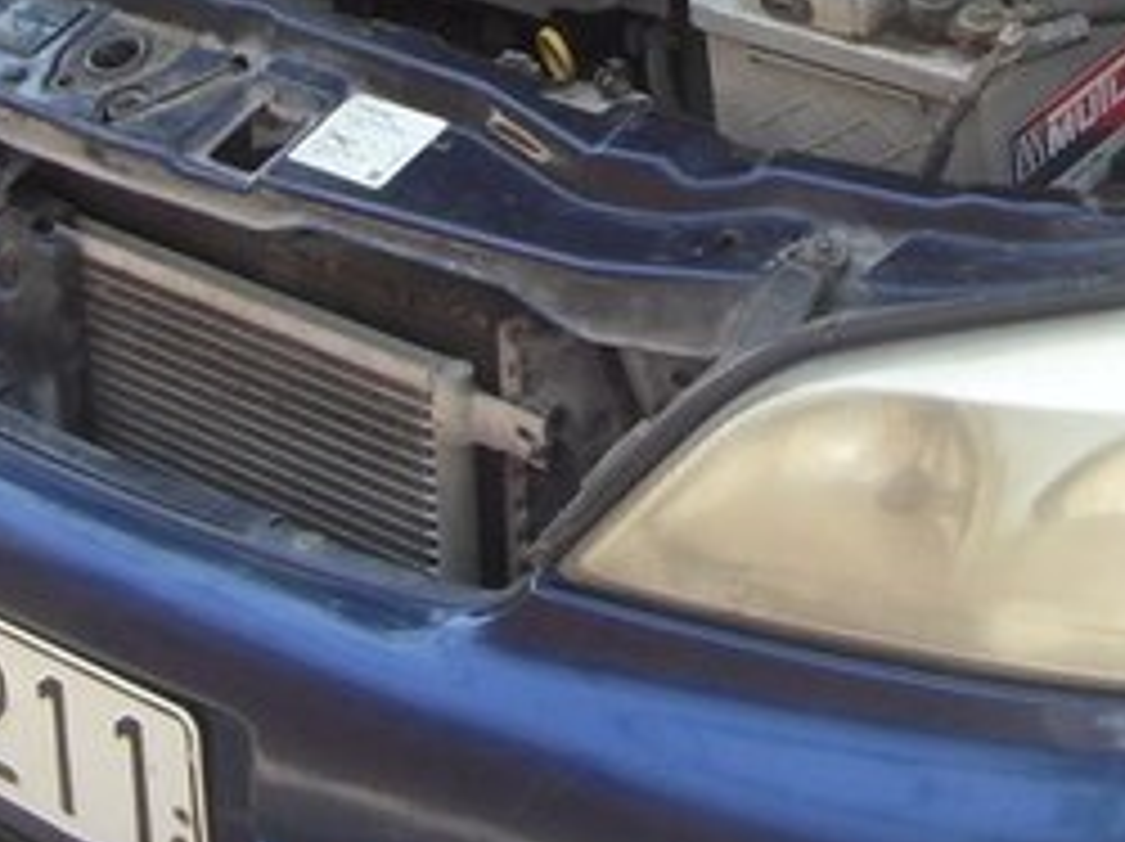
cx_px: 495
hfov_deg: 19.1
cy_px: -205
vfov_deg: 13.9
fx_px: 3344
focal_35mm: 103
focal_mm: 6.6
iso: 80
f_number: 3.5
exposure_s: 1/125
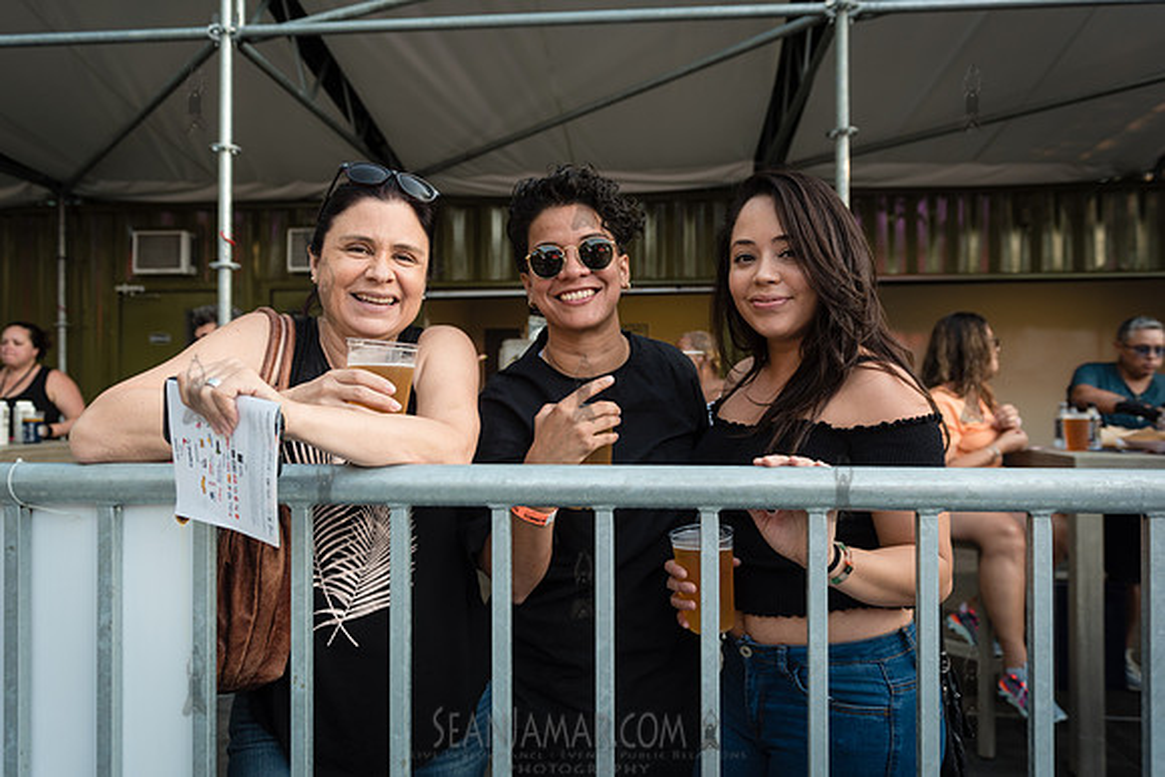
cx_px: 582
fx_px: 888
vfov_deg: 47.3
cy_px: 388
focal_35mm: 27
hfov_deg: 66.5
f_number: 4
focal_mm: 27
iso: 200
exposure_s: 1/125
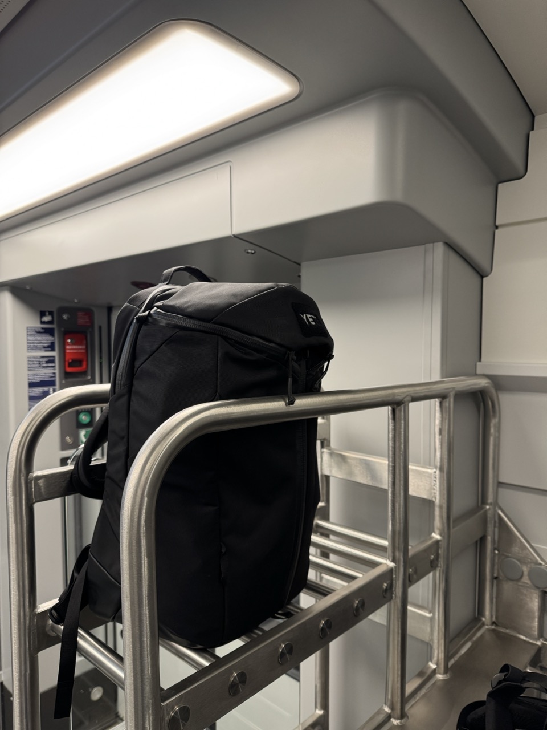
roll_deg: -0.7
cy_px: 365
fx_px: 506
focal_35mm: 24
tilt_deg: -1.9
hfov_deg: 56.8
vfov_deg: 71.6
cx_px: 274
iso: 200
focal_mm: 6.76
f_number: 1.78
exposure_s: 1/61
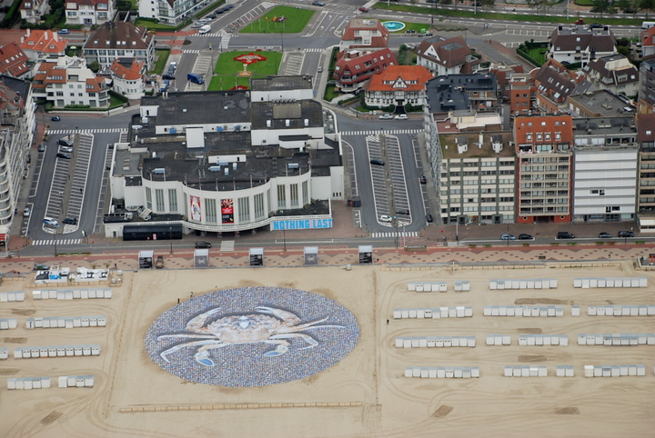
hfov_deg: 18.2
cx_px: 328
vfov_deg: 12.2
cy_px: 219
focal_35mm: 112
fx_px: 2049
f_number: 5.6
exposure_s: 1/200
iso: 320
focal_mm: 75
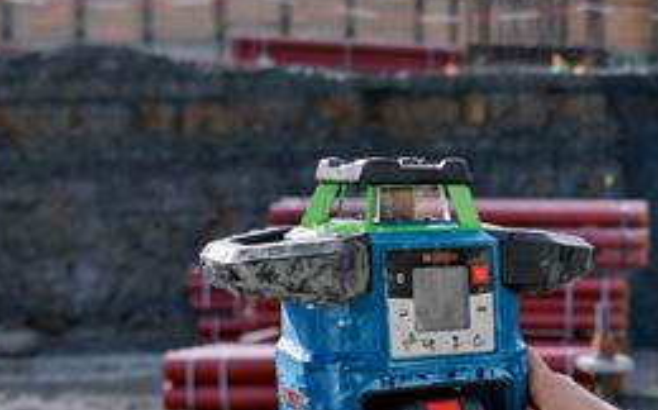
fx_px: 1630
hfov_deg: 22.0
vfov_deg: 14.2
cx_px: 658
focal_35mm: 91
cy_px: 356
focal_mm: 29
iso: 90
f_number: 3.5
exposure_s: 1/640
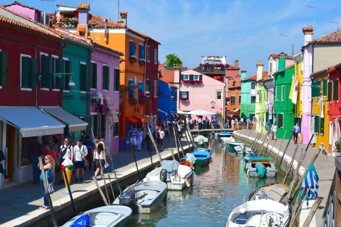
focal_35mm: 66
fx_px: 625
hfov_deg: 30.5
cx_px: 170
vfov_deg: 20.6
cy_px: 114
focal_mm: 44
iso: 320
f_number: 11
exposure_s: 1/500
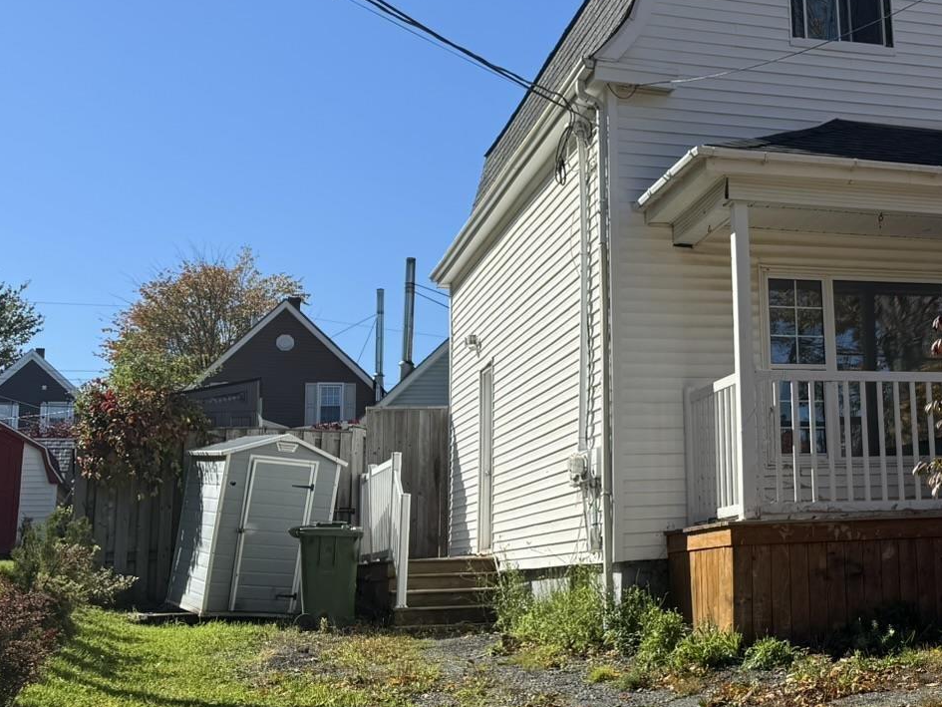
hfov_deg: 34.6
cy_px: 289
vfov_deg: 28.0
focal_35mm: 52
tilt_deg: +10.9
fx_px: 1415
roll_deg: +2.7
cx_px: 858
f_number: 1.78
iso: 80
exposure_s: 1/3802
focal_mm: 6.76
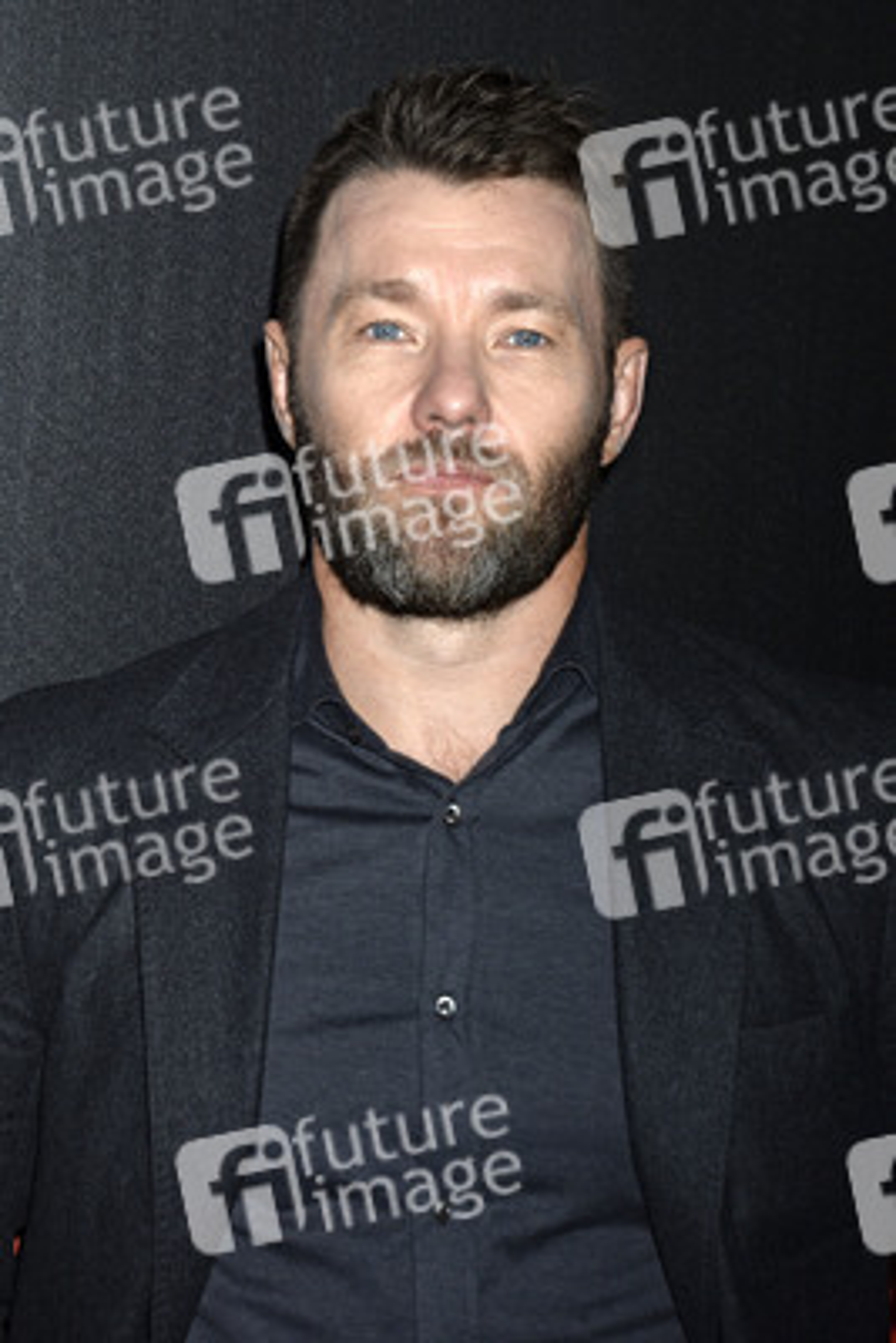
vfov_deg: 19.4
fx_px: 3916
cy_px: 672
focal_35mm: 105
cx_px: 448
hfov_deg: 13.1
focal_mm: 105
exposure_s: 1/250
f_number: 6.3
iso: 800
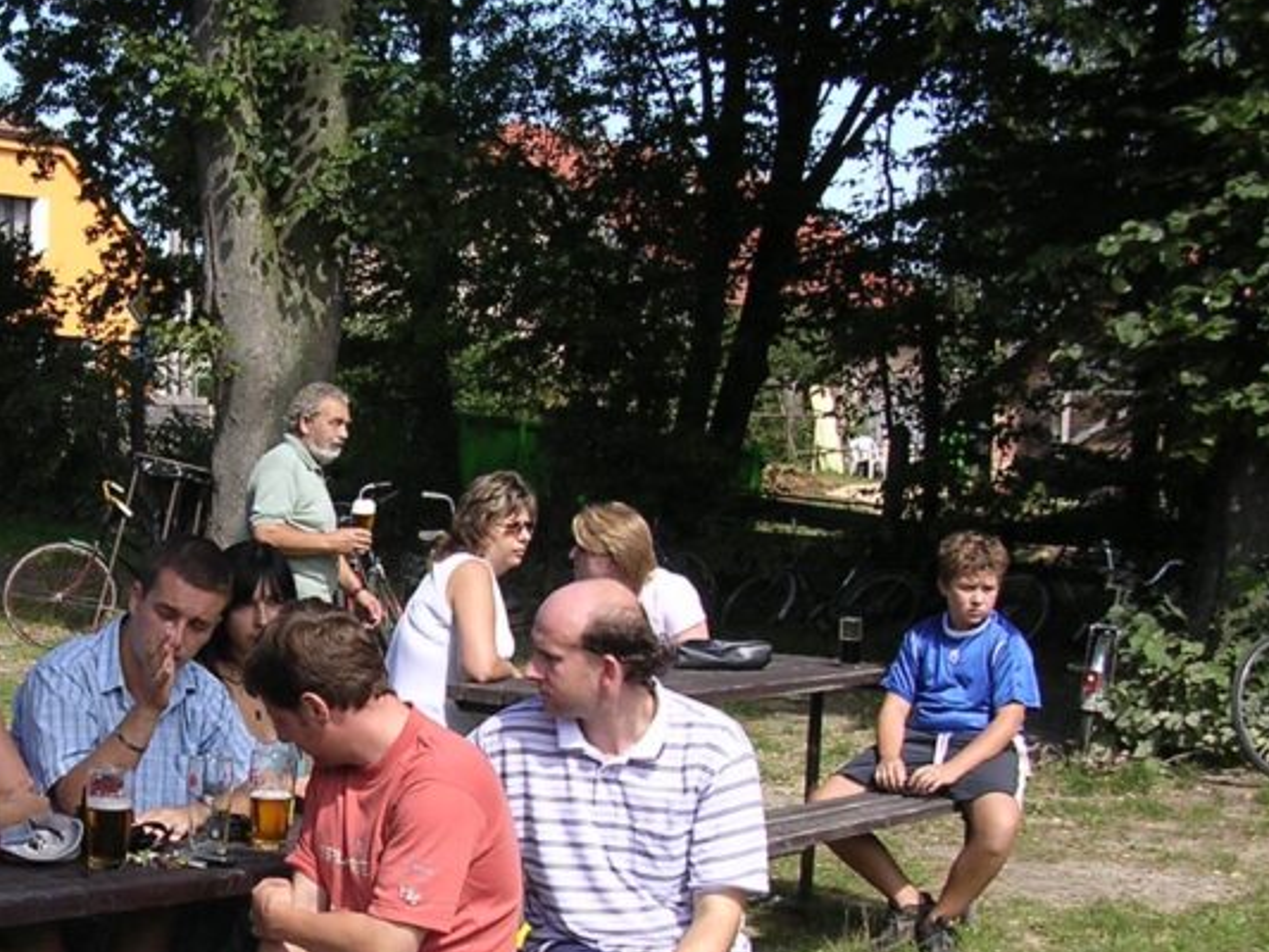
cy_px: 724
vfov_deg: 20.0
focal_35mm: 73
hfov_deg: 26.0
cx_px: 188
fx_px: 2677
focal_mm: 5.8
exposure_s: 1/446
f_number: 2.8
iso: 100
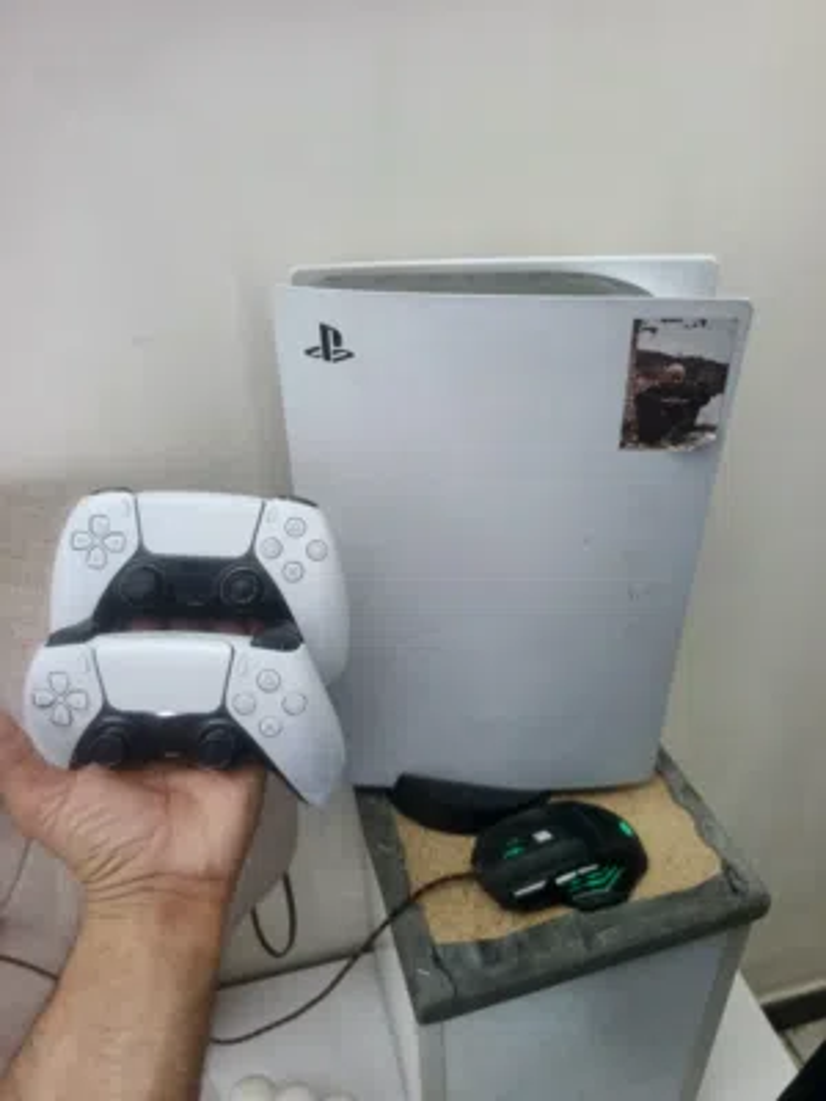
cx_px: 413
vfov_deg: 73.9
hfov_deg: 58.9
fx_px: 732
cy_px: 550
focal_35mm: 23
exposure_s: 1/50
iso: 3862
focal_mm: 5.25
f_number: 1.7
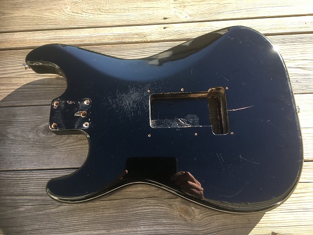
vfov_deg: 48.2
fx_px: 262
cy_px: 118
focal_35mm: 29
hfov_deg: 61.6
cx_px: 156
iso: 25
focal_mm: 4.15
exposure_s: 1/133
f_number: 2.2
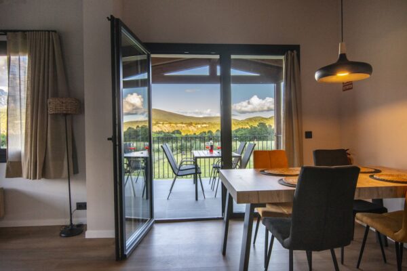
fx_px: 237
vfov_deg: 59.5
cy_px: 136
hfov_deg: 81.2
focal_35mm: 21
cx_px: 204
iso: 250
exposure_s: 1/40
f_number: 13
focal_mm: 14
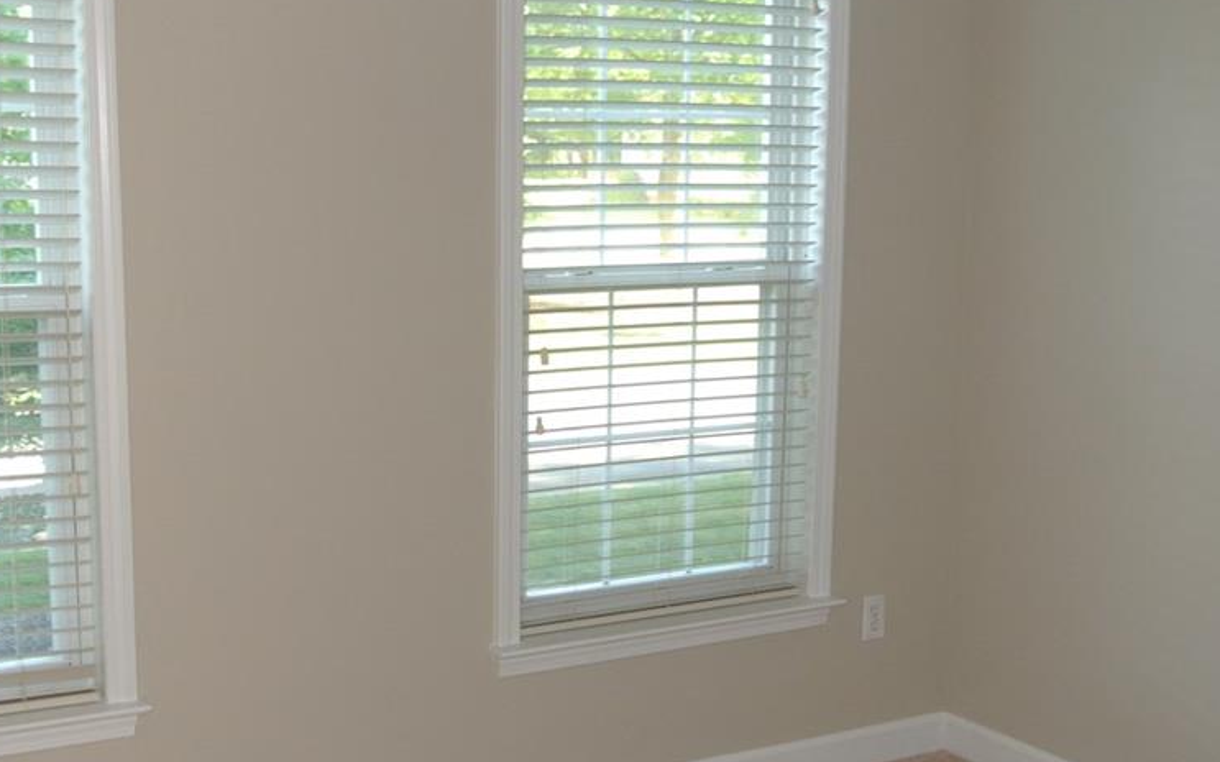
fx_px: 1729
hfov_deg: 38.8
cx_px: 555
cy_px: 434
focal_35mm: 52
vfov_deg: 24.8
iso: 400
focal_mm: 14
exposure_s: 1/60
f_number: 4
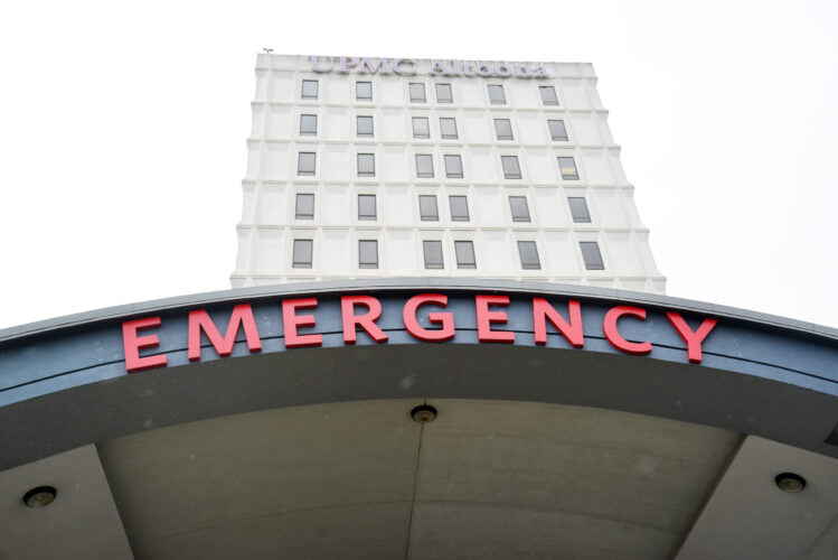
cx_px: 419
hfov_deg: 50.7
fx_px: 885
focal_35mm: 38
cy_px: 280
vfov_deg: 35.1
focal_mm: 38
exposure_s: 1/500
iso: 400
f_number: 6.3
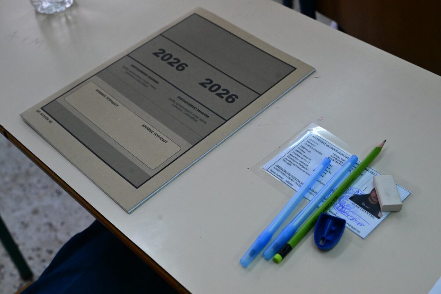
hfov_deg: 41.1
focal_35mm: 48
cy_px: 147
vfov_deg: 28.1
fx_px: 588
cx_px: 220
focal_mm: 48
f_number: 6.3
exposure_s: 1/1250
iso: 8000
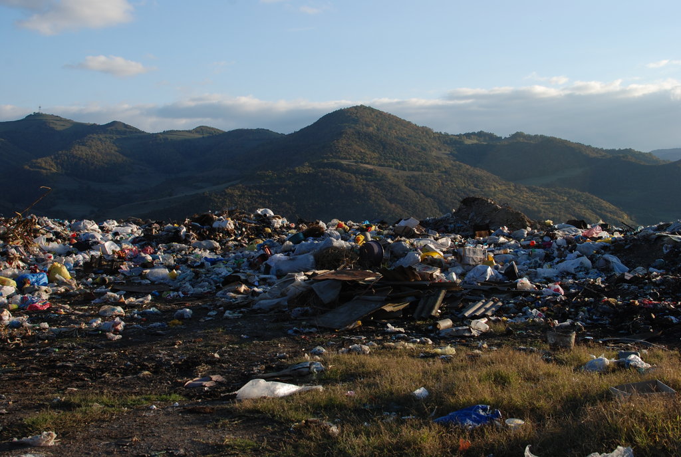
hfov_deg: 37.8
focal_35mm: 52
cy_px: 228
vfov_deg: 25.9
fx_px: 995
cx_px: 340
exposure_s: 1/160
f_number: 9
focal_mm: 35
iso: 100
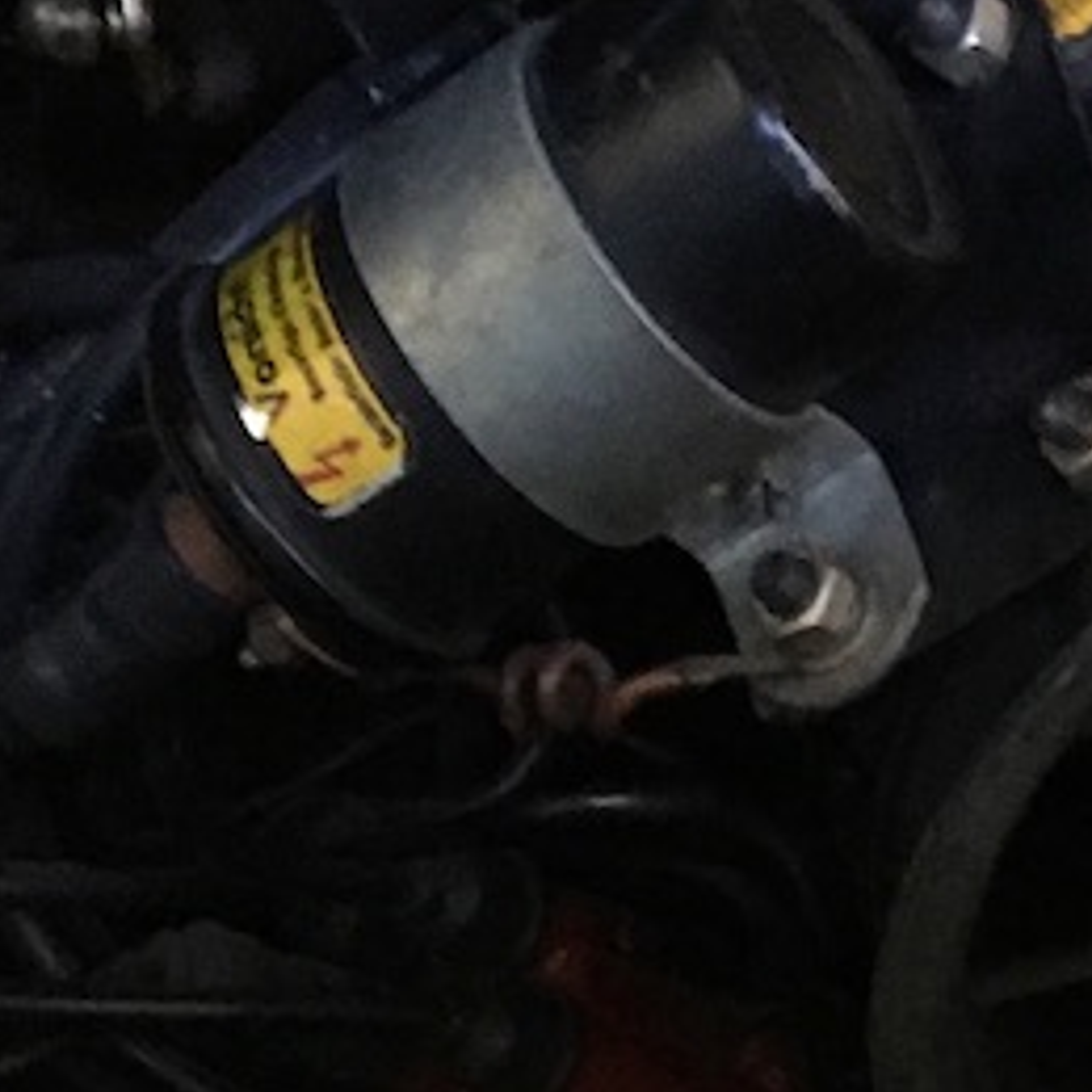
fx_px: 4497
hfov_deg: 13.0
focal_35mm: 126
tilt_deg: -62.7
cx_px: 1709
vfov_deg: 13.0
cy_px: 1705
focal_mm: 4.15
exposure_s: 1/15
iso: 400
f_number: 2.2
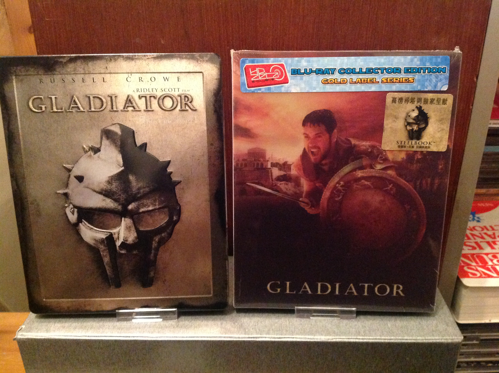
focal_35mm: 35
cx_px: 250
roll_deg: +1.0
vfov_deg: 40.6
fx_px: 504
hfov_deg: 52.7
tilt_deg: -24.7
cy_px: 186
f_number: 2.4
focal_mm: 4.28
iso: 800
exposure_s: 1/15
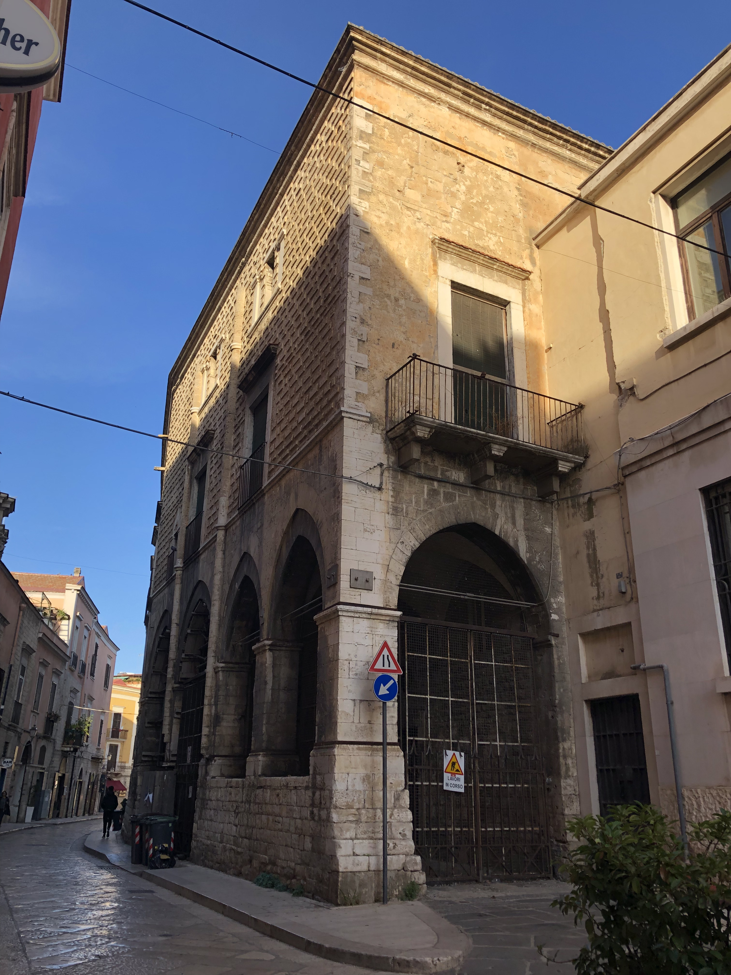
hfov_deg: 49.7
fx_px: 788
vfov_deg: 63.4
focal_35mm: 28
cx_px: 366
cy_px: 488
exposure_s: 1/787
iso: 20
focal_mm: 3.99
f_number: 1.8
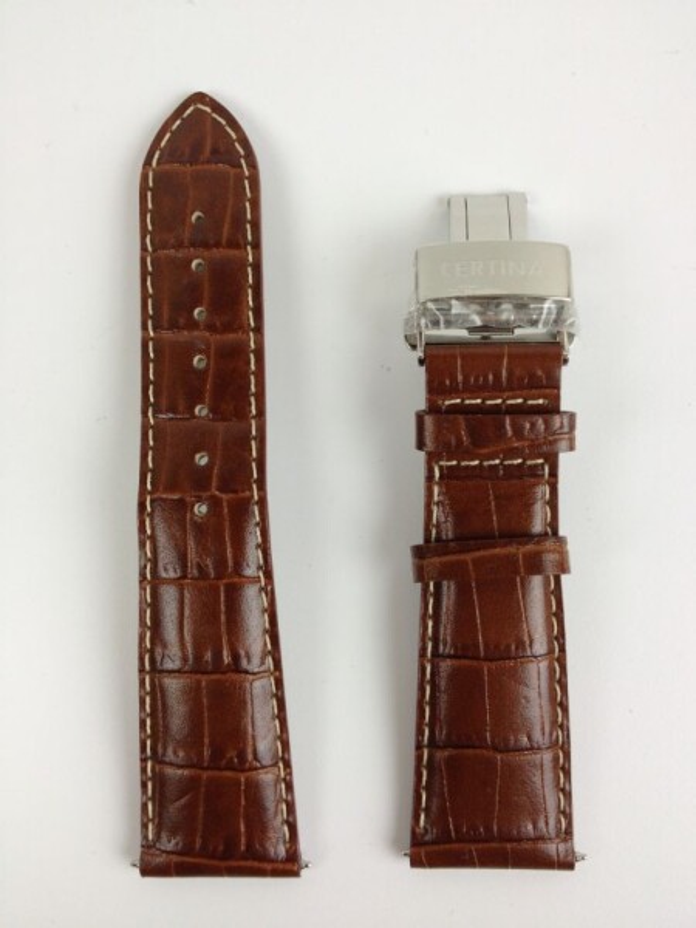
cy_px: 464
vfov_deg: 52.6
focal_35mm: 35
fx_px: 938
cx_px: 348
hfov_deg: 40.7
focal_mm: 4.28
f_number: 2.4
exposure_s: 1/100
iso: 64
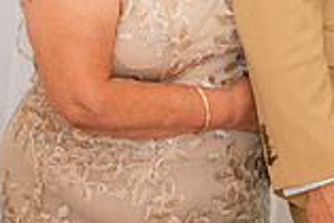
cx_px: 423
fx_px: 2238
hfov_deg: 8.4
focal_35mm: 241
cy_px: -142
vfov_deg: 5.6
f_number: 2.8
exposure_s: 1/125
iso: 1000
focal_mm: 58
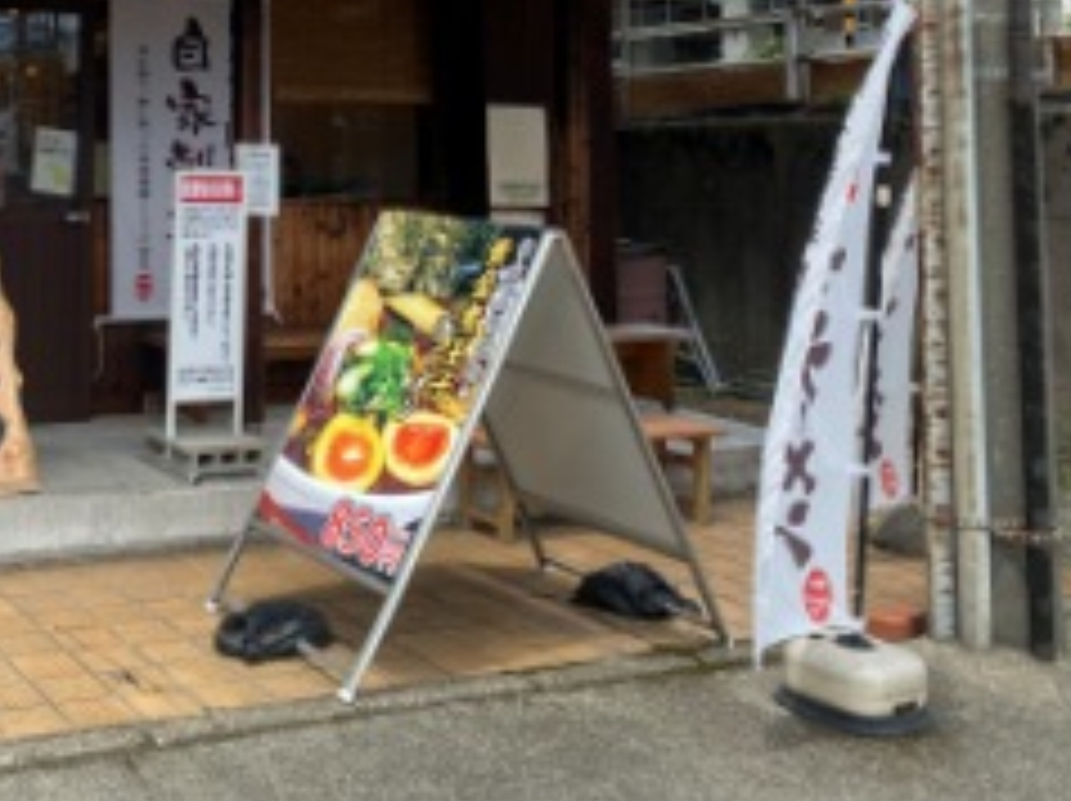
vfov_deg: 28.3
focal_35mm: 49
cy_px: 58
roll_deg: -0.6
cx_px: 126
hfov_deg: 36.7
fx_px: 1515
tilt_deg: +4.6
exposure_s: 1/1608
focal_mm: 4.25
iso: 32
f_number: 1.8
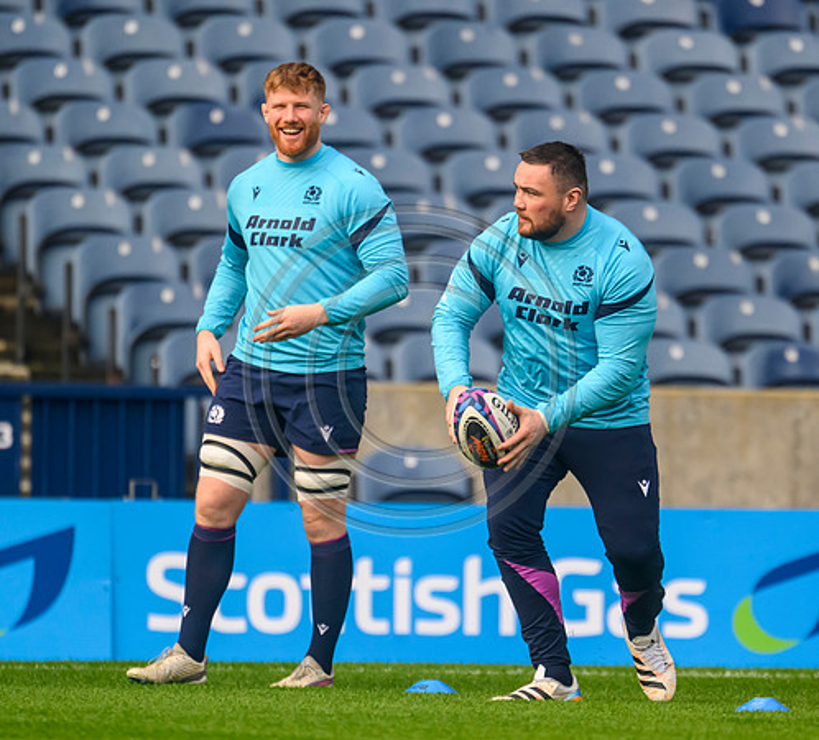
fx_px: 26553
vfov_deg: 1.6
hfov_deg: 1.8
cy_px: 351
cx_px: 605
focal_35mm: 1041
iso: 2500
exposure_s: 1/1600
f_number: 5.6
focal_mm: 784
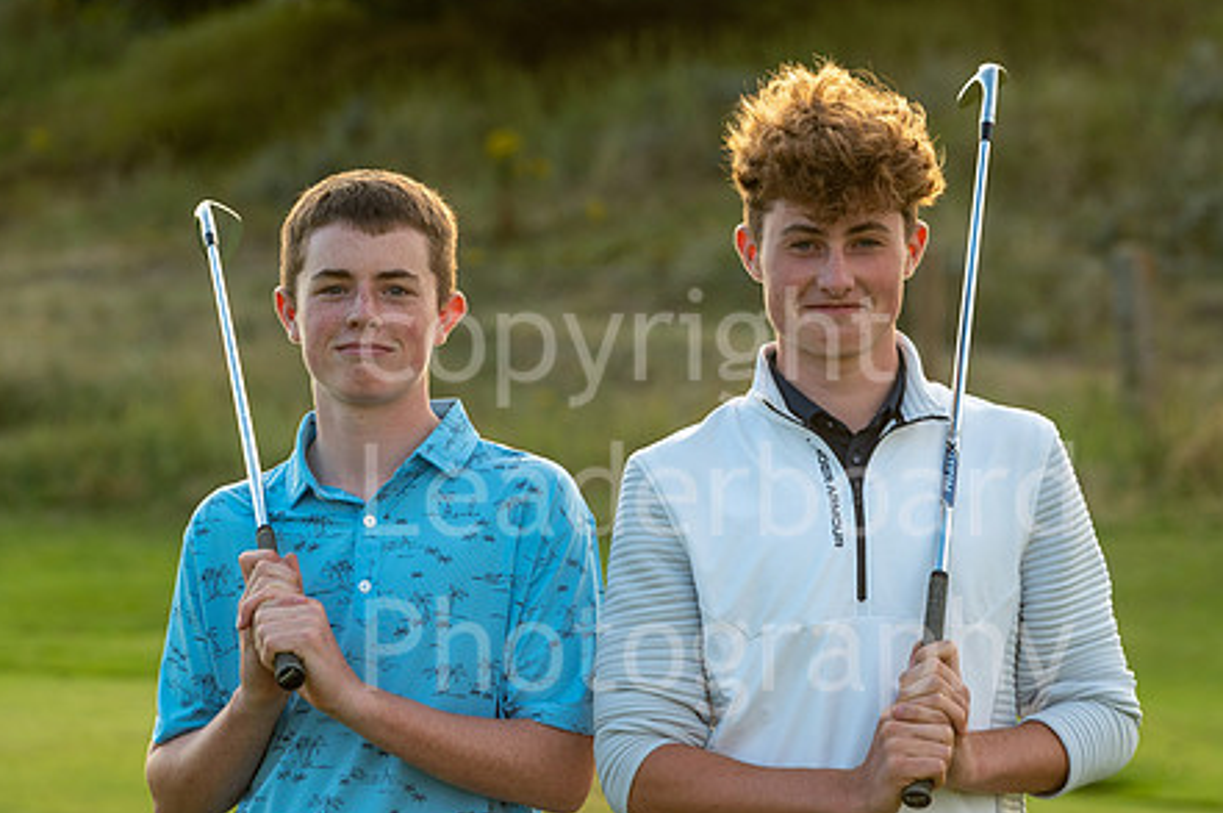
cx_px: 724
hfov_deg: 8.2
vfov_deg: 5.5
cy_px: 516
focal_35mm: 250
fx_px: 8484
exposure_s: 1/100
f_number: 9
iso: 100
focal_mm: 190
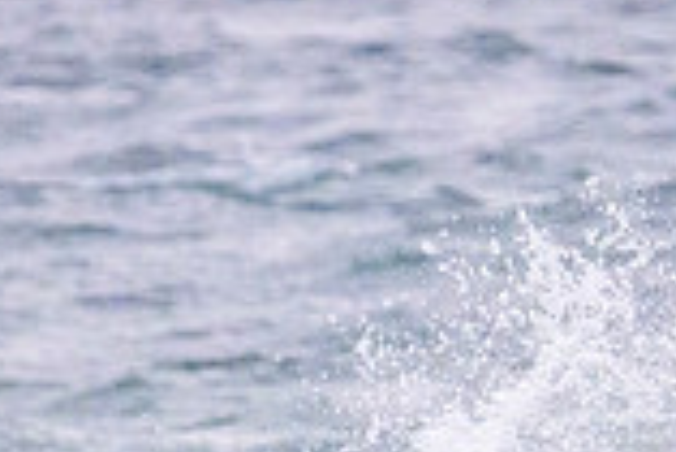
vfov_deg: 0.6
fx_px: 41536
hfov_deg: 0.9
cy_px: 631
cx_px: 495
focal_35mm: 2210
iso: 10000
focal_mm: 600
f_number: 11
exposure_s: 1/2000
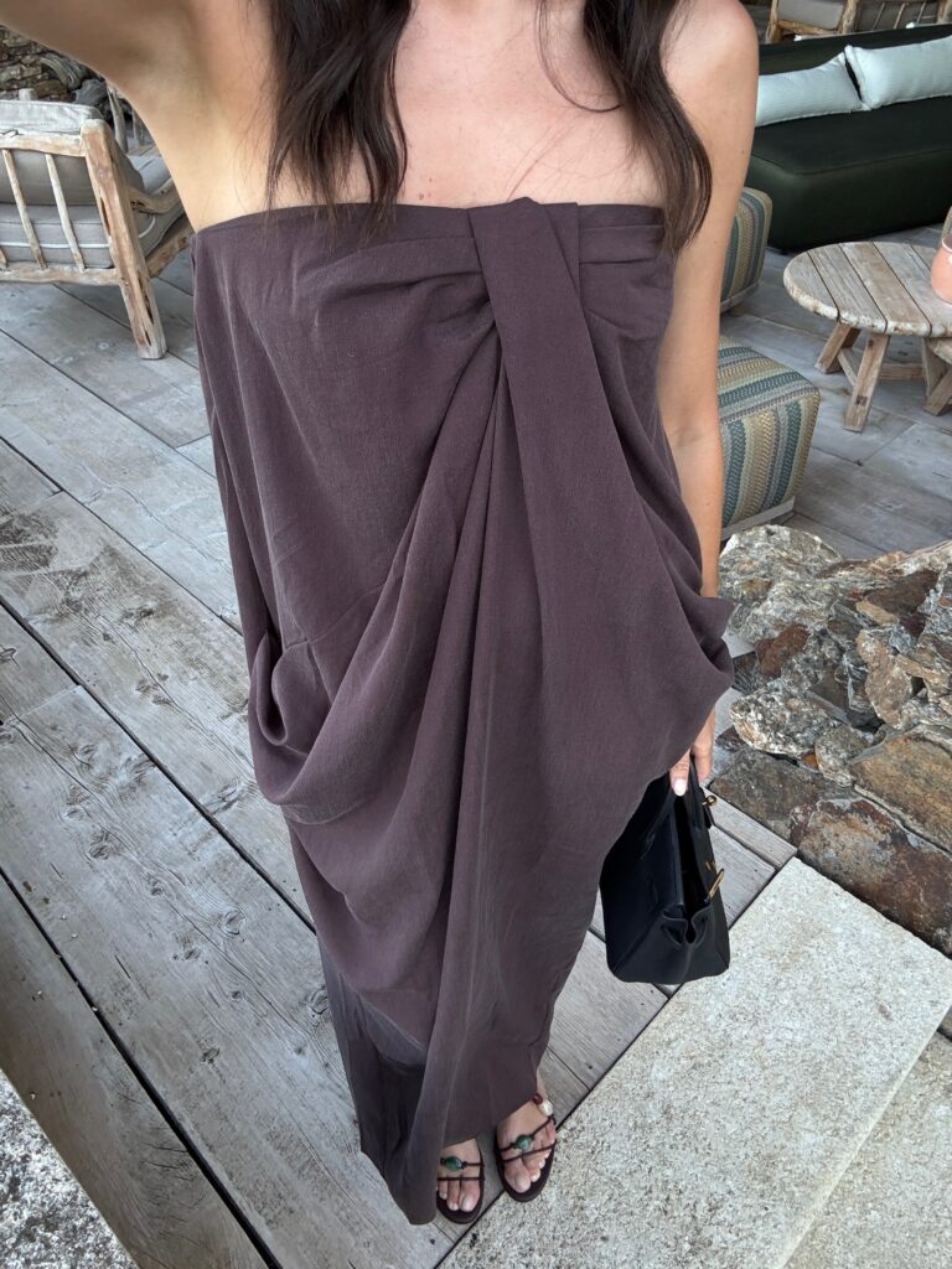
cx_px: 476
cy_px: 634
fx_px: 843
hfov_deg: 58.9
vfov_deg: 73.9
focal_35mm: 23
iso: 80
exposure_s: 1/122
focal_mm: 2.69
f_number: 1.9
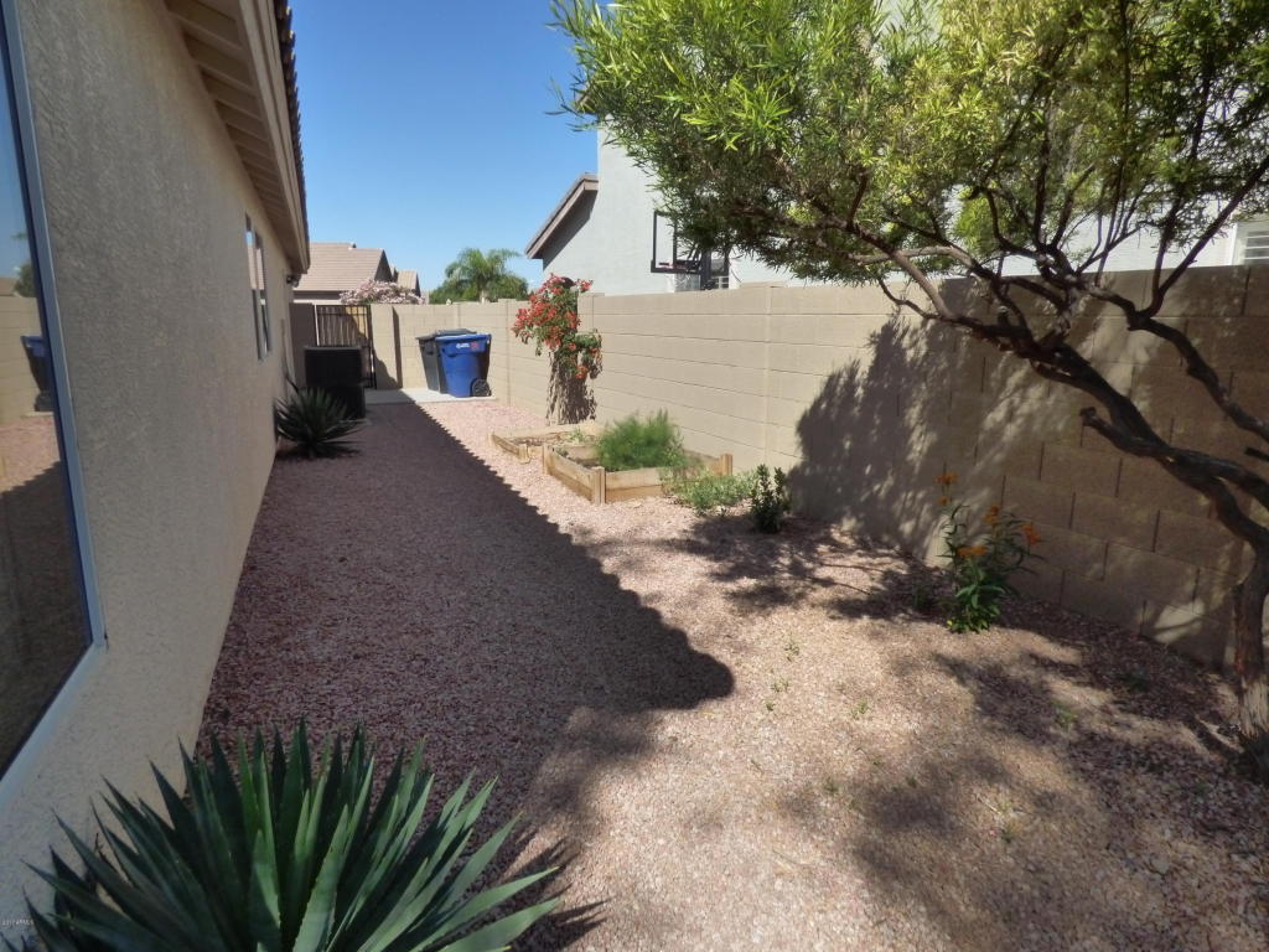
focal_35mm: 20
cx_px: 634
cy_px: 476
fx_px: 733
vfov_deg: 66.0
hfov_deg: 81.7
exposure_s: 1/1600
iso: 400
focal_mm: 3.58
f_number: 3.2
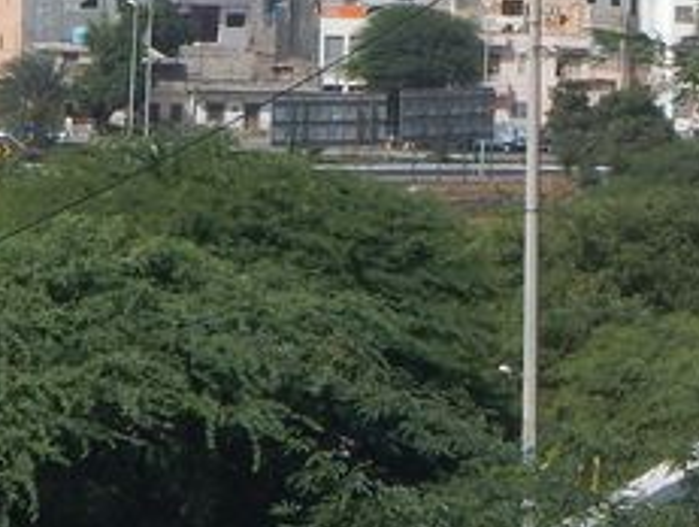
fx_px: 5461
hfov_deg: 7.3
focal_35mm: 270
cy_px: -515
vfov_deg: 5.4
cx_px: 39
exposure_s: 1/400
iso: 125
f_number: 7.9
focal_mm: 10.9
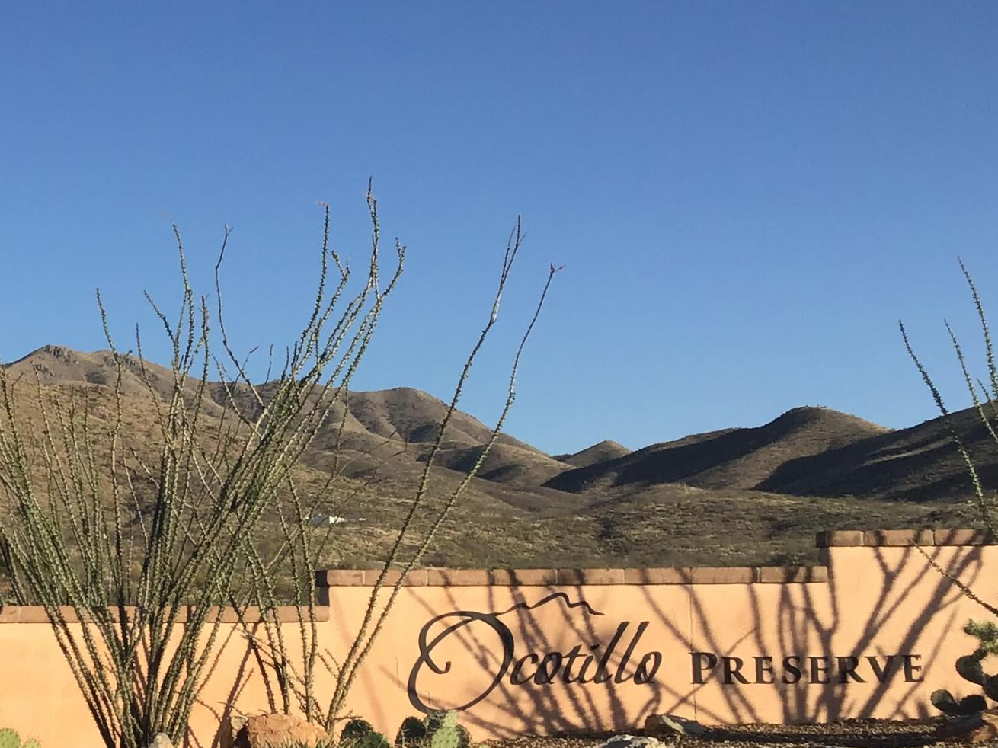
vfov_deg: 20.6
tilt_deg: +3.9
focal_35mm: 71
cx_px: 5
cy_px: 528
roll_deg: -0.4
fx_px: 2047
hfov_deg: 26.0
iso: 25
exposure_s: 1/1148
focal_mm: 3.3
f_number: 2.4
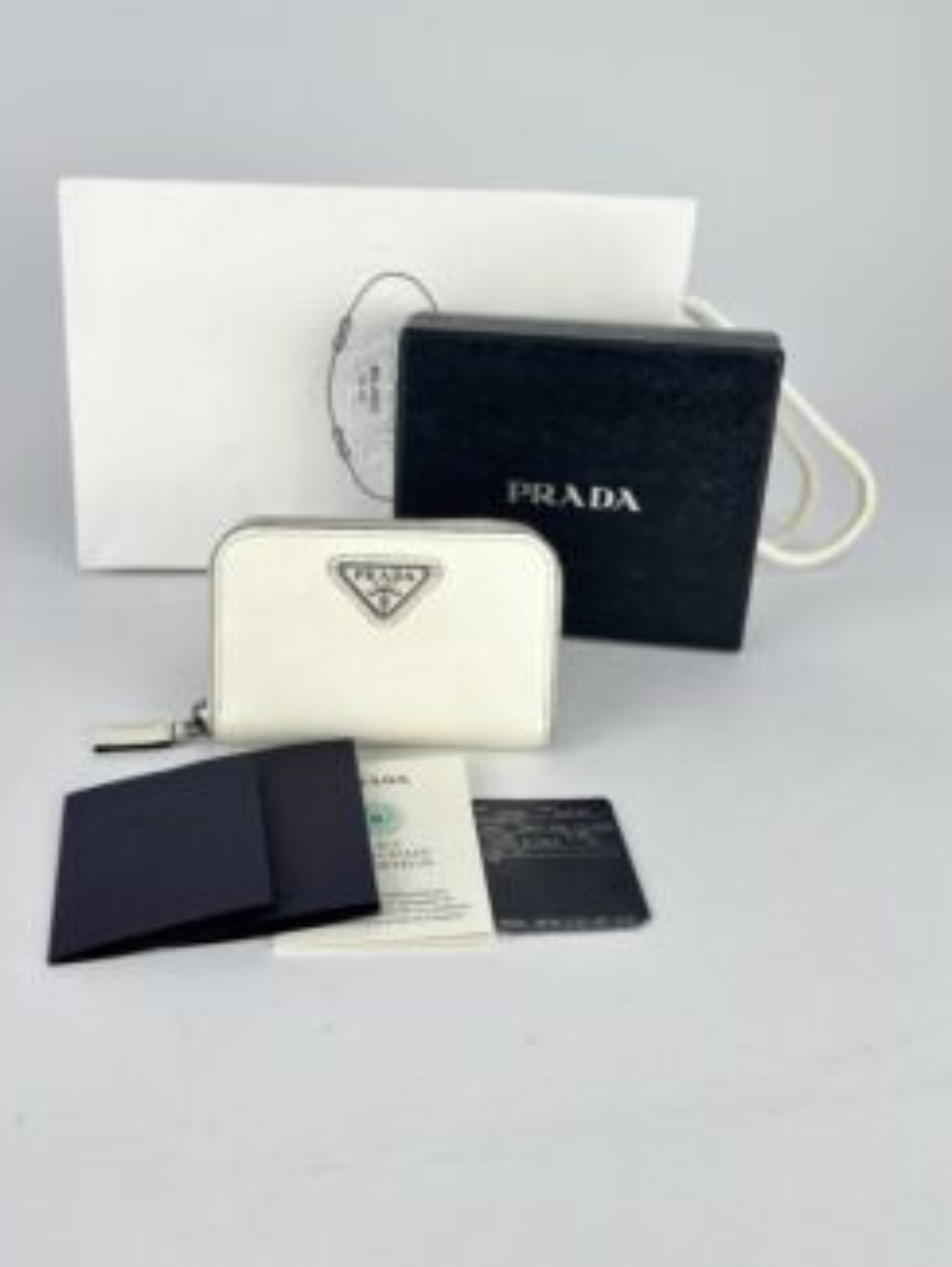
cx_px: 417
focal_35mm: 32
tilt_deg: -22.9
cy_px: 546
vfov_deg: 56.6
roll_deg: -2.7
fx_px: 1173
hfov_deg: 44.1
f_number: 1.5
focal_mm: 5.7
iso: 40
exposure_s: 1/263
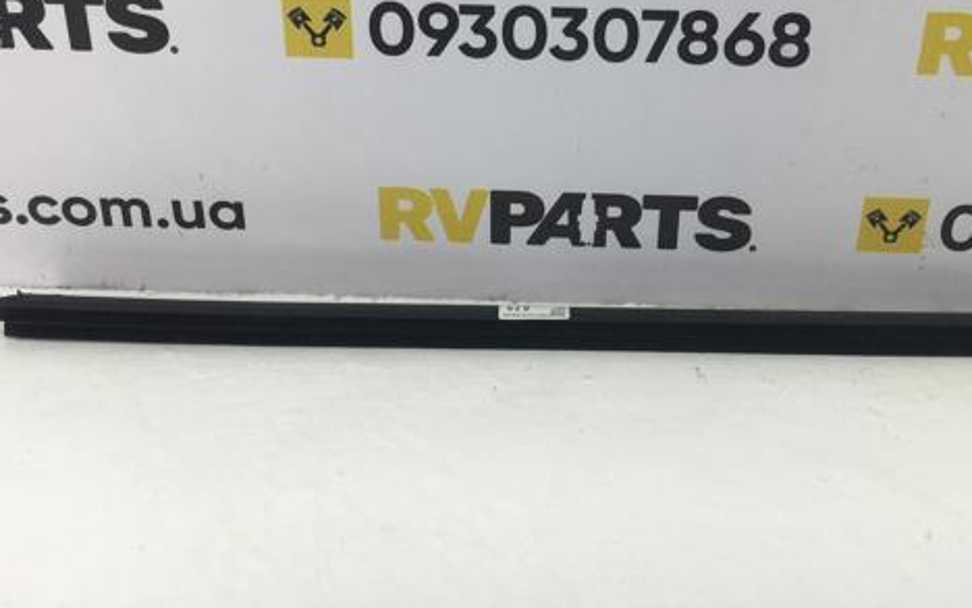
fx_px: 1113
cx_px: 563
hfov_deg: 47.0
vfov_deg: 29.9
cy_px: 120
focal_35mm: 42
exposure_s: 1/100
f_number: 2.2
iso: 32
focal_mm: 4.15
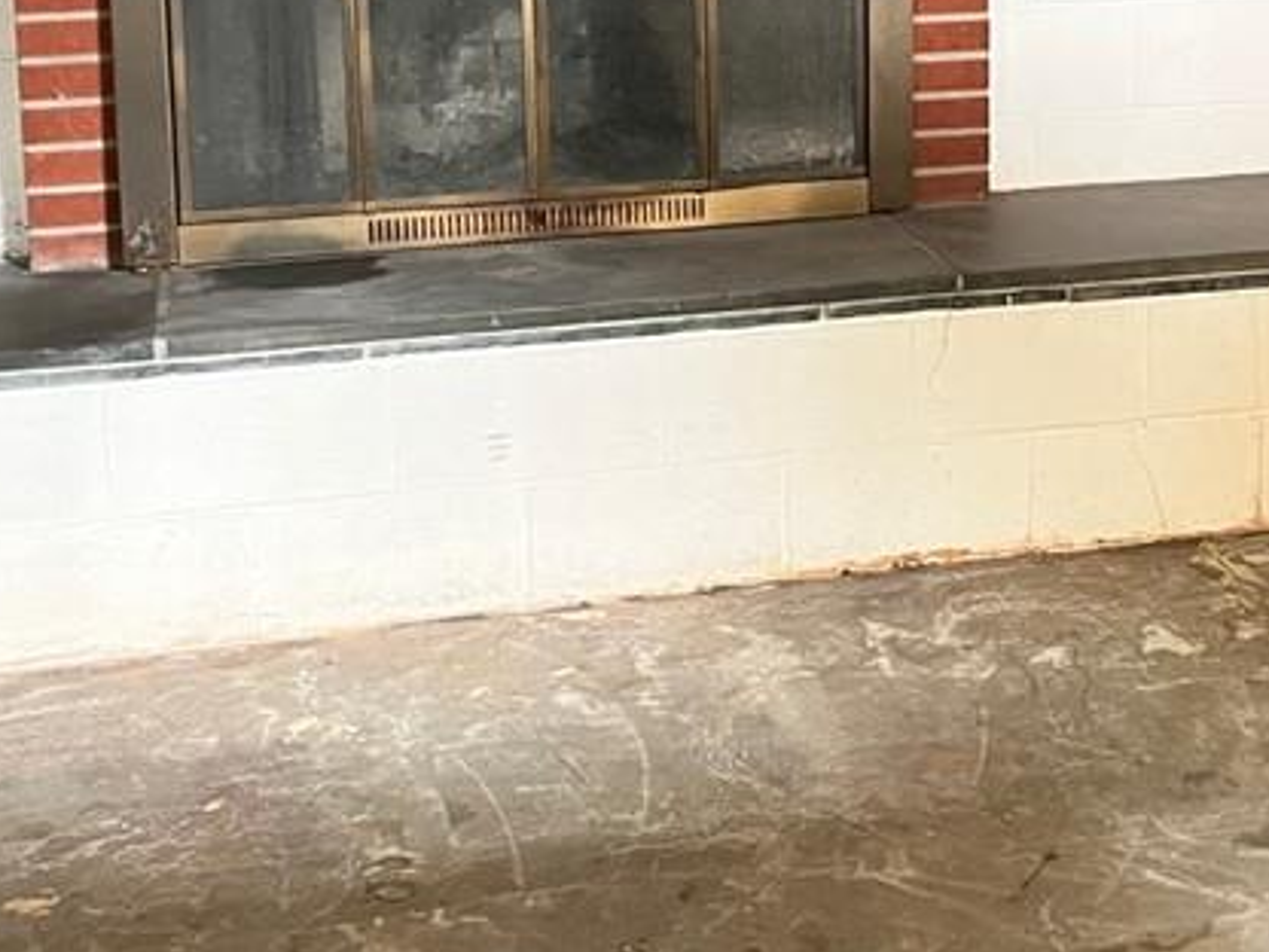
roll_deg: +1.1
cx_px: 879
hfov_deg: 30.0
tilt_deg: -8.8
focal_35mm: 64
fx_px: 2346
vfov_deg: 22.1
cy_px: 6
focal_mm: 5.1
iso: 500
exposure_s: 1/40
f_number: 1.6
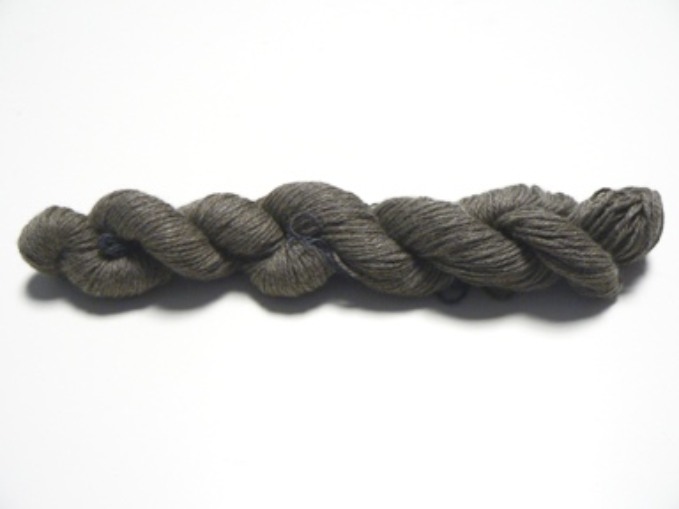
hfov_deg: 51.4
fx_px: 706
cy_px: 254
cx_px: 340
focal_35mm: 36
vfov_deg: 39.7
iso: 150
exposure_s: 1/30
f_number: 2.8
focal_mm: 6
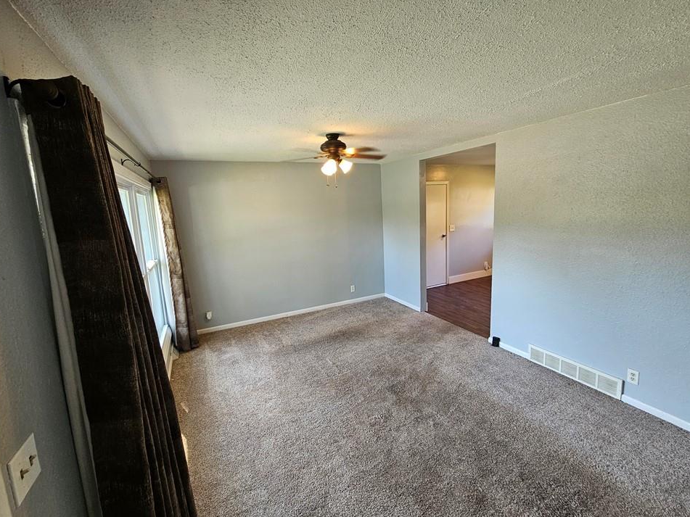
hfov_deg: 102.1
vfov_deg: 85.6
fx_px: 279
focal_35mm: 14
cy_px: 252
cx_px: 350
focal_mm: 2.2
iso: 160
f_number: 2.2
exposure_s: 1/60
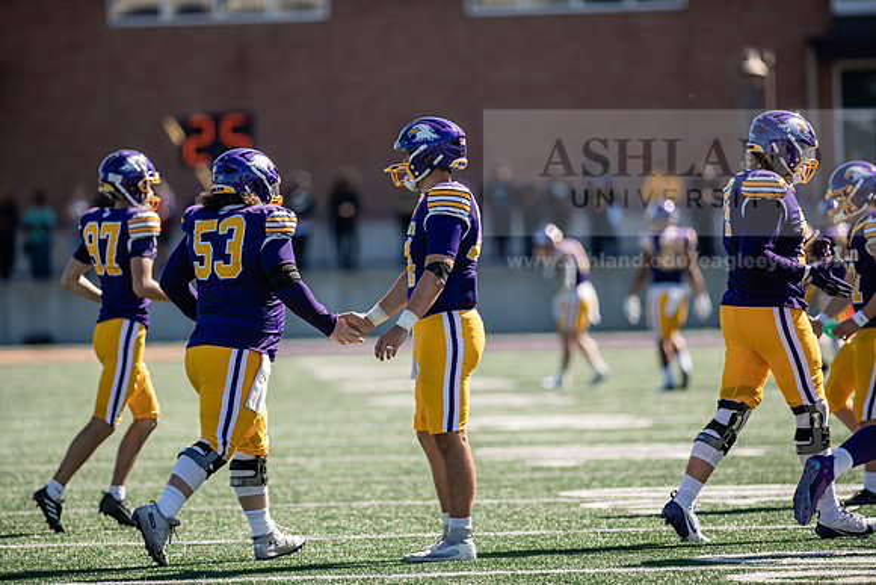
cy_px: 292
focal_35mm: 300
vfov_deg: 4.6
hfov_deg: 6.9
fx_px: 7301
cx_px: 438
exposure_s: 1/1250
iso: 200
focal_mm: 300
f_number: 3.2
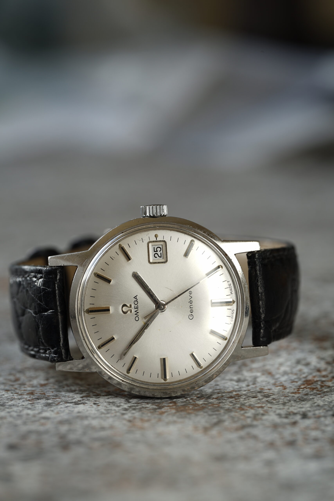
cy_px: 250
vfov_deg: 19.5
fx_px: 1461
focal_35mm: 105
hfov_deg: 13.0
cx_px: 167
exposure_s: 1/8
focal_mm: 105
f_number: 7.1
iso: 80
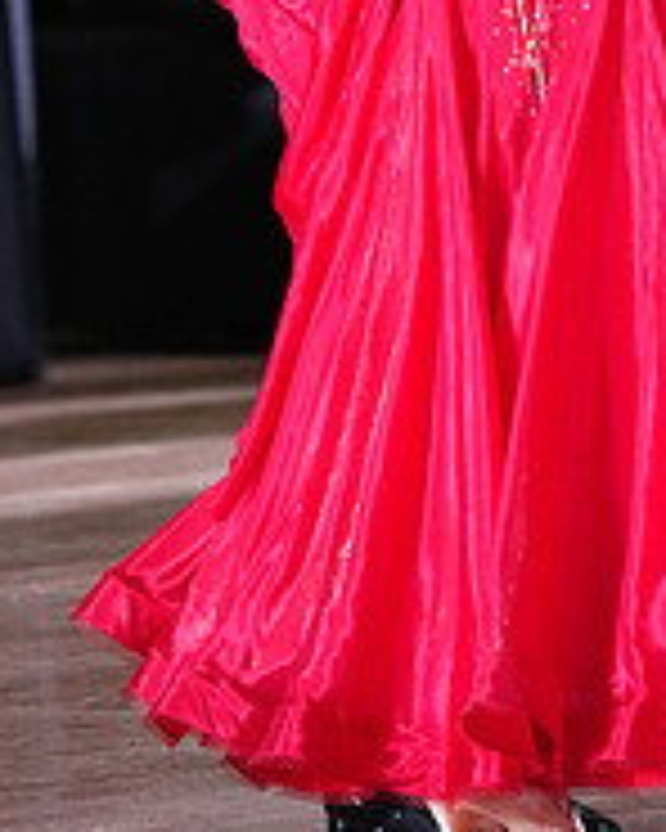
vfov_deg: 3.3
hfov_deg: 2.6
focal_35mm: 589
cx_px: 596
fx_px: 14512
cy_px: -283
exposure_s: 1/400
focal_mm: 200
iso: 6400
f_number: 4
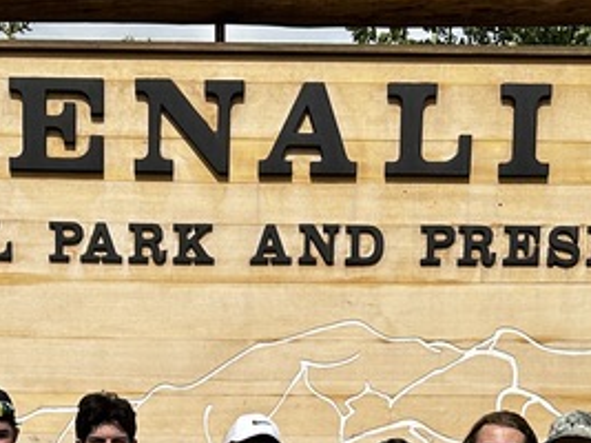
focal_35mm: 92
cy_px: 691
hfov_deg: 21.2
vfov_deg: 14.8
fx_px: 1570
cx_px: 173
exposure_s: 1/6211
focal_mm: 6.86
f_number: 1.78
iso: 80
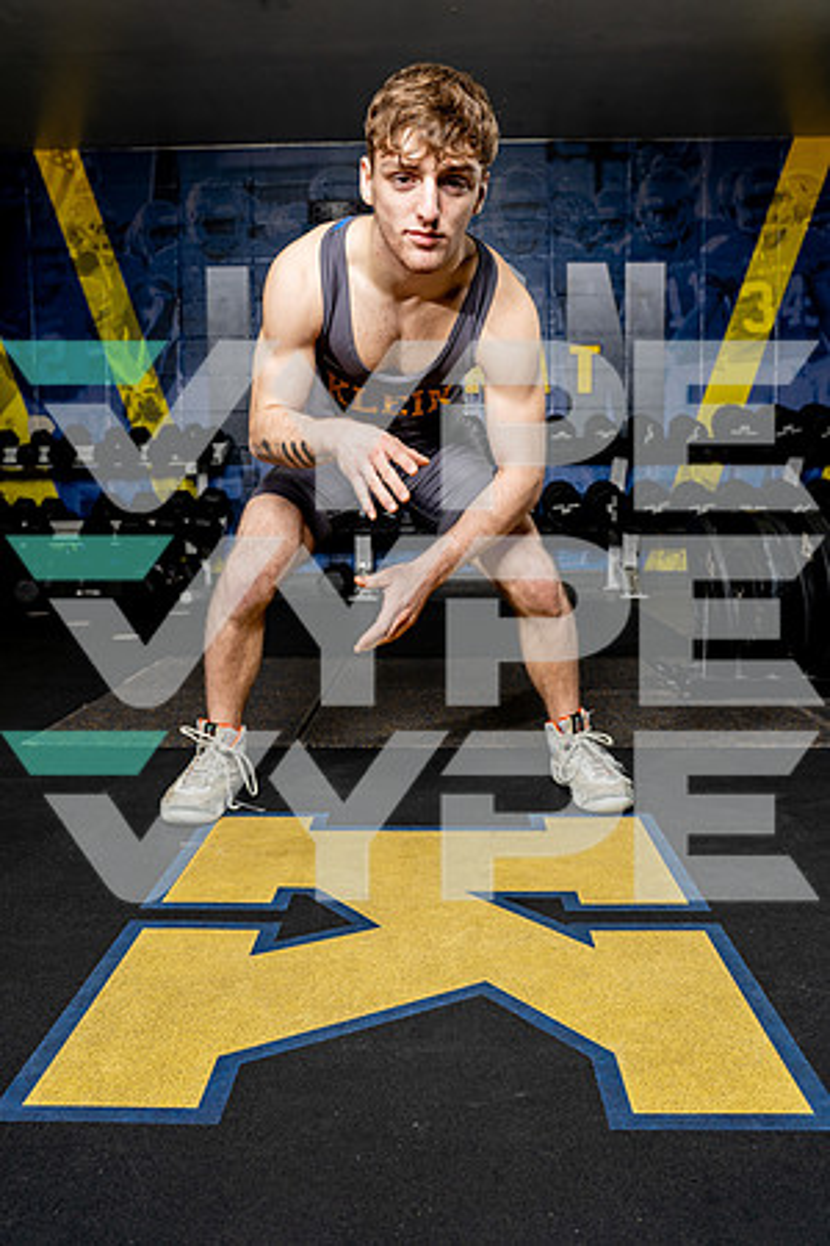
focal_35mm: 30
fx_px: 1037
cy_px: 623
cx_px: 415
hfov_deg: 43.6
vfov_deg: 61.9
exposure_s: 1/250
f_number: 5.6
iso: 160
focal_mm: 30
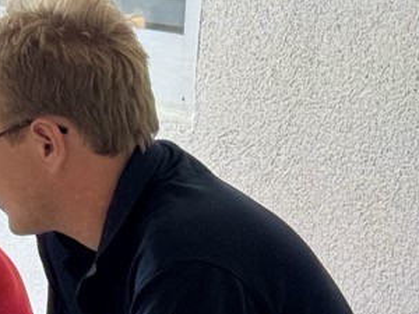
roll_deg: +0.2
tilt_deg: -13.7
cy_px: 391
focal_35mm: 205
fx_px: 2481
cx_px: -405
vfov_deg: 7.2
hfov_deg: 9.1
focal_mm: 6.76
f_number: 1.78
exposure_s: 1/315
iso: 64
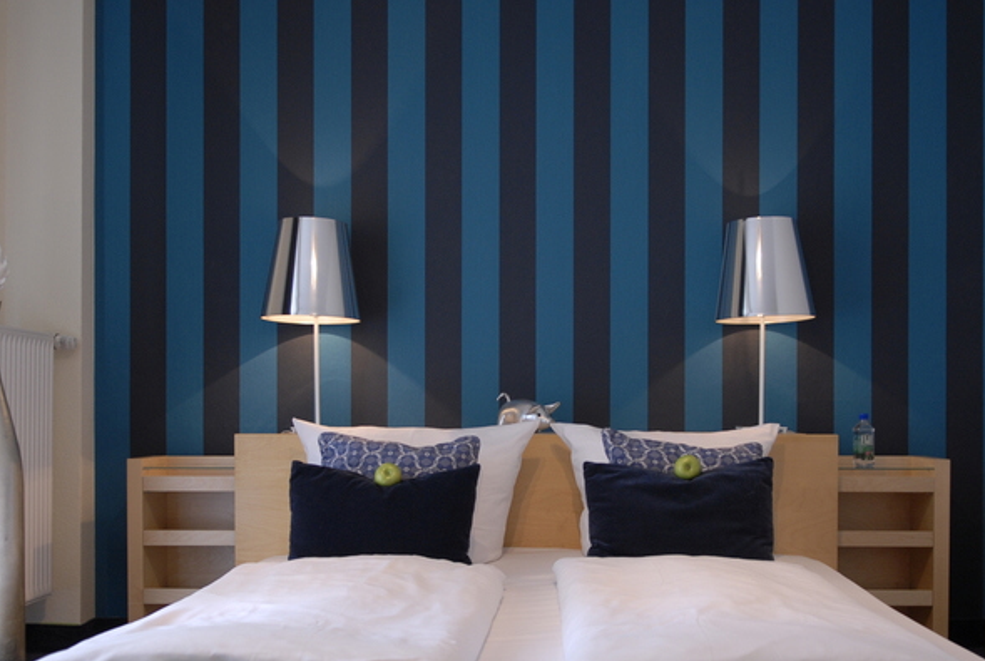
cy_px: 418
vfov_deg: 34.4
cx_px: 528
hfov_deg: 49.8
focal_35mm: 39
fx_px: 1060
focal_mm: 19
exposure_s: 1/20
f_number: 2.8
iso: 200
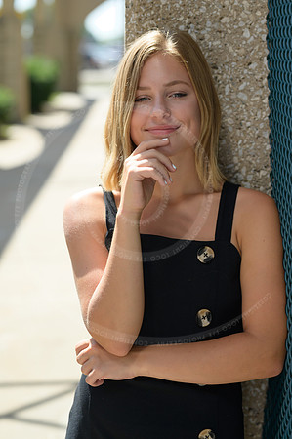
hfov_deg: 16.0
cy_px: 220
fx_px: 1036
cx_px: 146
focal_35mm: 85
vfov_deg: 23.9
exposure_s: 1/800
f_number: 3.2
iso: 160
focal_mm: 85
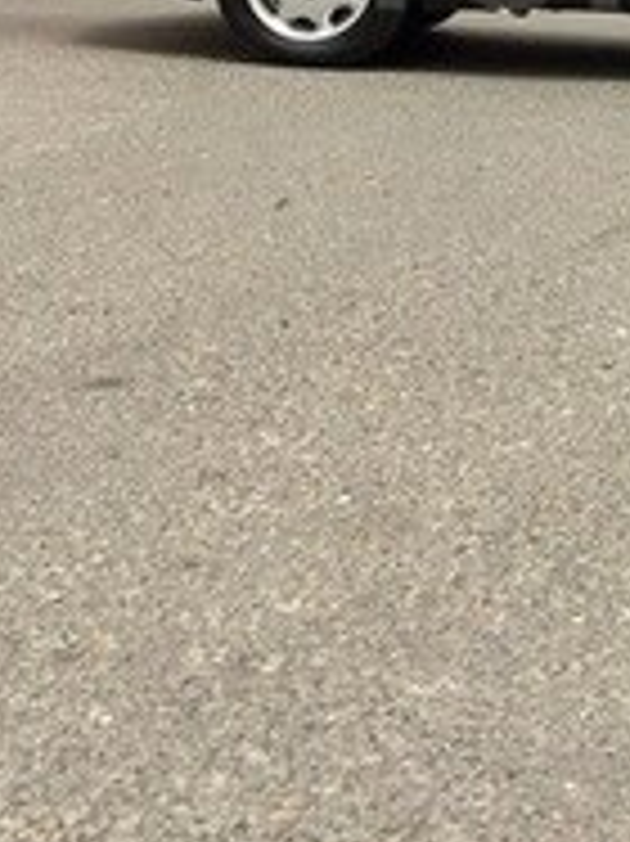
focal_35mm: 77
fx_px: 1871
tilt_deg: -1.7
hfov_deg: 18.0
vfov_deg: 23.9
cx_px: 801
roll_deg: +0.8
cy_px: -59
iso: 32
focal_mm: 4.15
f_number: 2.2
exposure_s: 1/1799
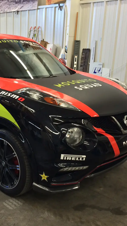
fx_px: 263
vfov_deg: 46.4
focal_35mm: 44
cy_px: 113
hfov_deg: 26.6
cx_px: 24
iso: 100
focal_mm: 4.12
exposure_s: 1/30
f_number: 2.2
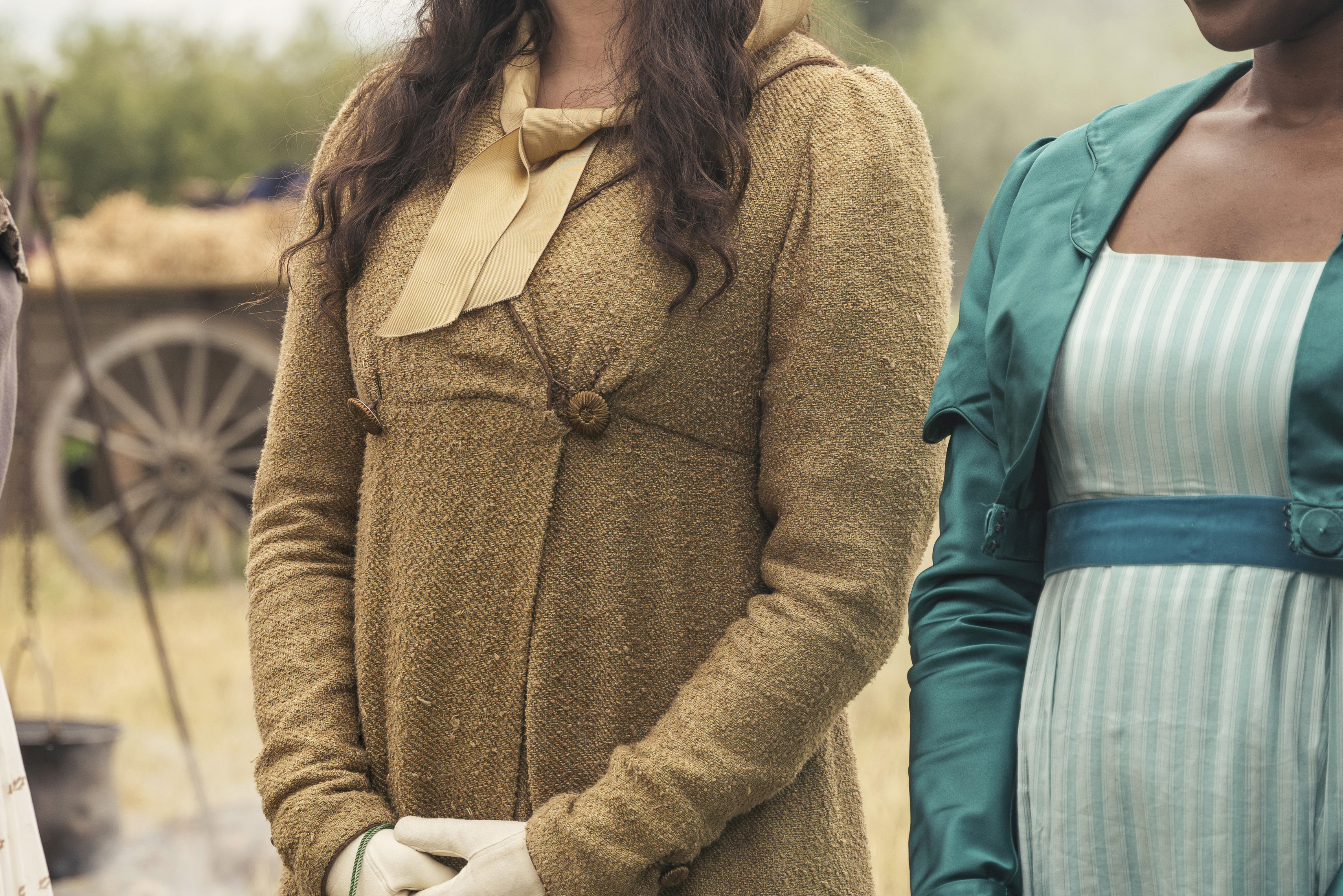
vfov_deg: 10.7
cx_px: 476
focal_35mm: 128
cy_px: 461
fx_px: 4775
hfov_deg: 16.0
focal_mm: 55
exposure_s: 1/400
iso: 100
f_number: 3.5
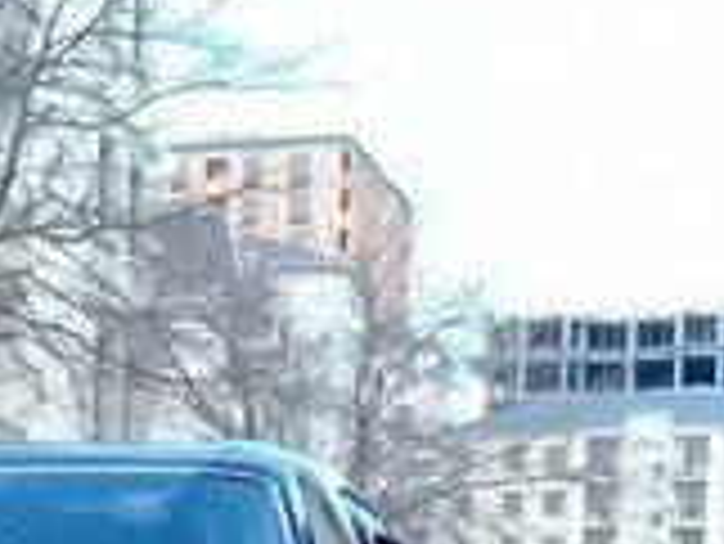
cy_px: 978
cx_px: -108
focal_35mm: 127
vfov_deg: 10.9
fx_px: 2658
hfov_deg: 15.1
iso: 64
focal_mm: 3.3
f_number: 2.2
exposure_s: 1/328
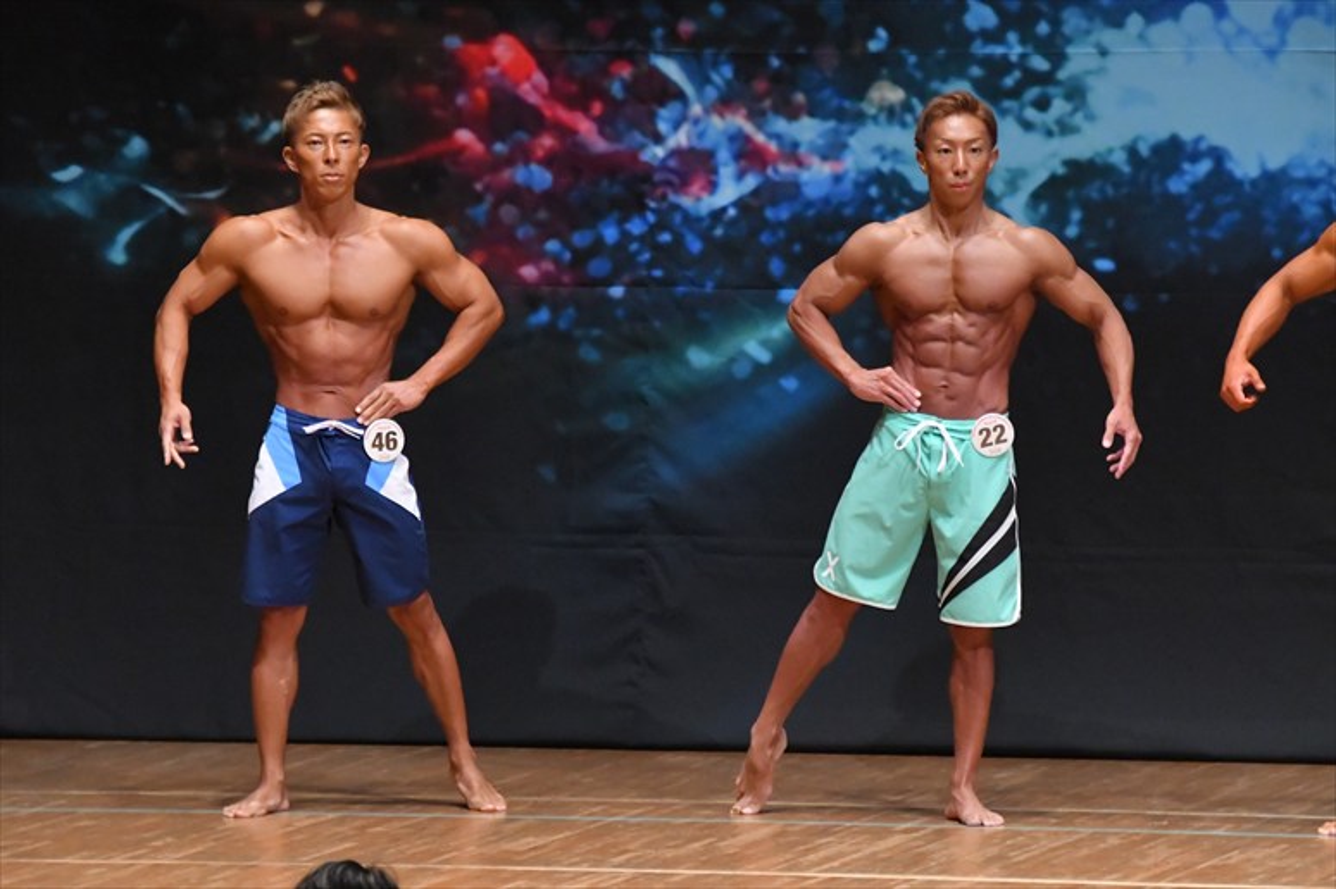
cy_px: 444
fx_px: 11684
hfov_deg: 6.5
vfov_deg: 4.4
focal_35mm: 315
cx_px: 668
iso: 8000
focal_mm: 210
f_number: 5.6
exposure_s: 1/400
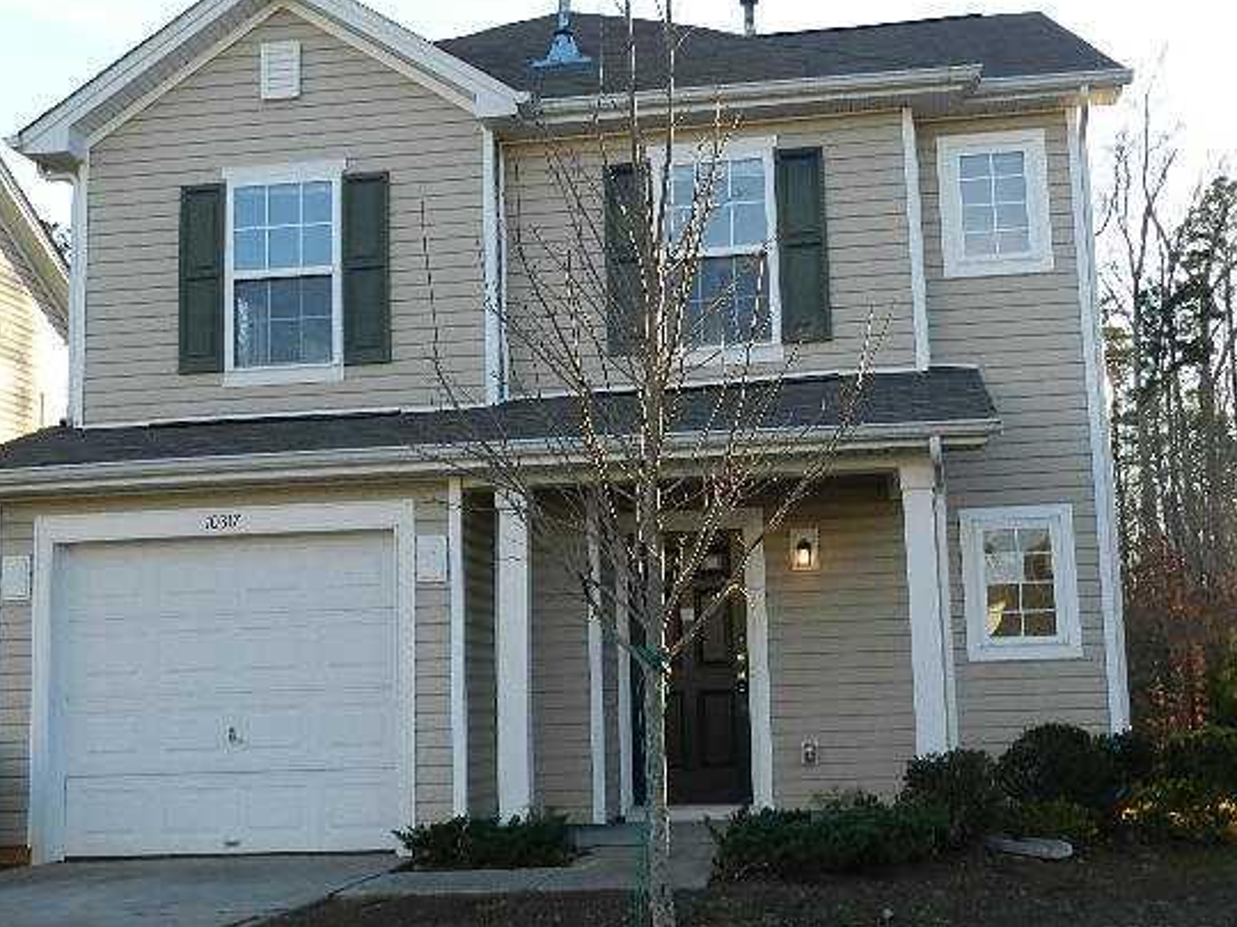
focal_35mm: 45
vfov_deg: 32.2
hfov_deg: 42.1
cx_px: 618
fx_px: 1608
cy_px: 423
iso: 160
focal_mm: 6.7
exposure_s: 1/250
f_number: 4
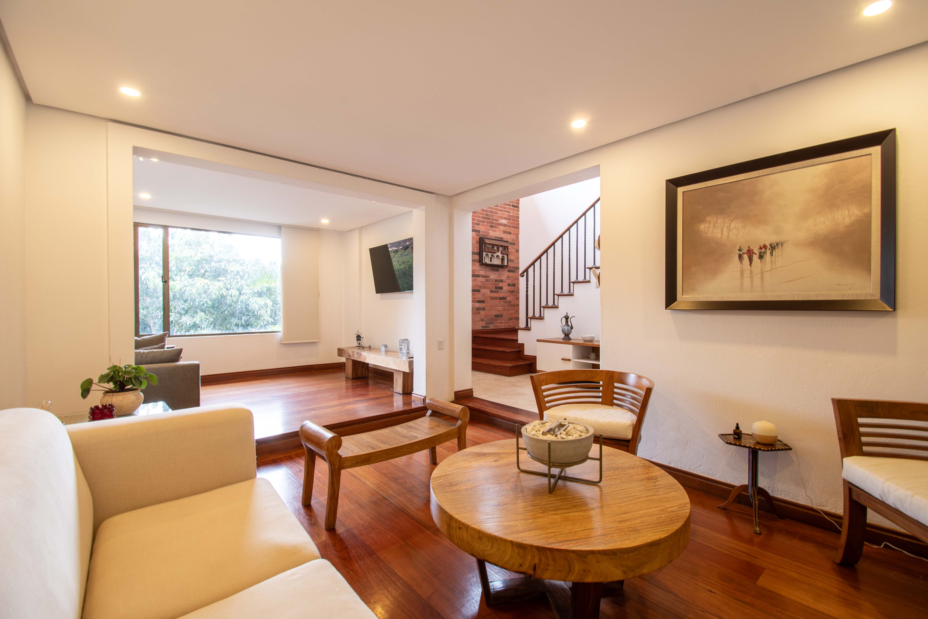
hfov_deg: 100.4
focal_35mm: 15
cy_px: 310
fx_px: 387
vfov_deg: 77.3
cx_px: 464
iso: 125
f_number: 9
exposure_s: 1/1.67
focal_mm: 10
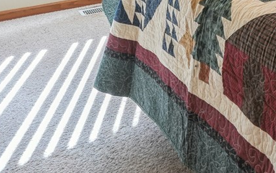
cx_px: 302
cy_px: -177
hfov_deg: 28.7
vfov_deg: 15.7
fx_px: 489
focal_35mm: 65
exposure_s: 1/15
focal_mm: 16
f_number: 10
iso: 400
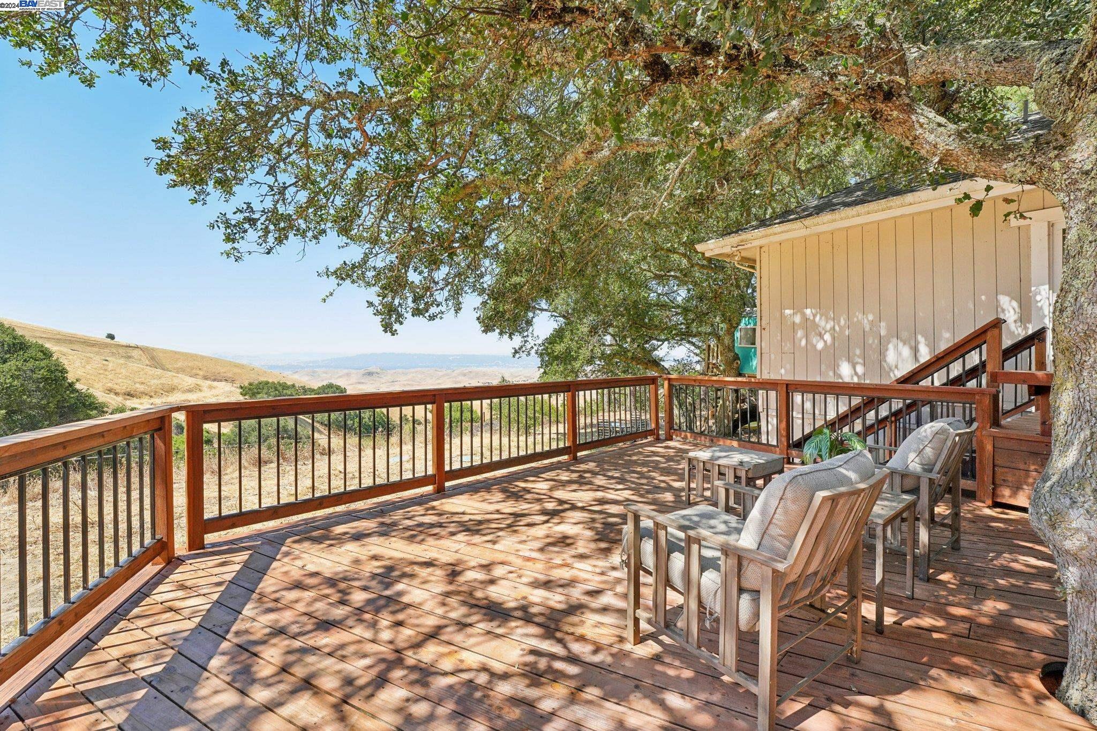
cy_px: 366
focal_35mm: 14
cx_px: 548
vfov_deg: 81.2
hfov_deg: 104.3
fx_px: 427
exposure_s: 1/500
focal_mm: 14
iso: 800
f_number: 8
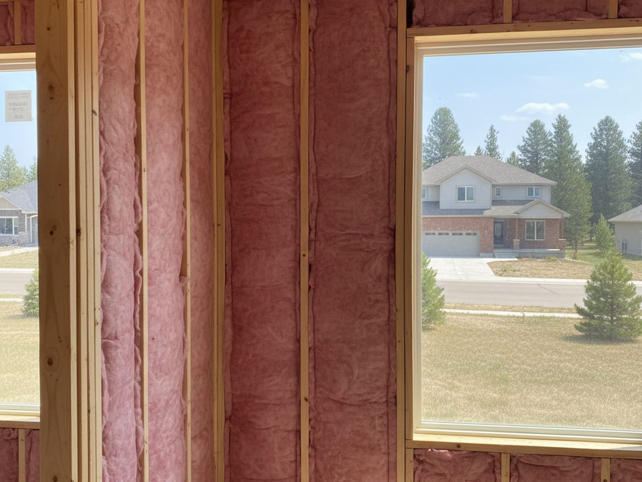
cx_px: 321
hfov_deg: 71.6
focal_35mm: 24
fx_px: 445
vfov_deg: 56.8
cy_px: 241
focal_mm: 6.8
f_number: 1.78
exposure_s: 1/393
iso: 140
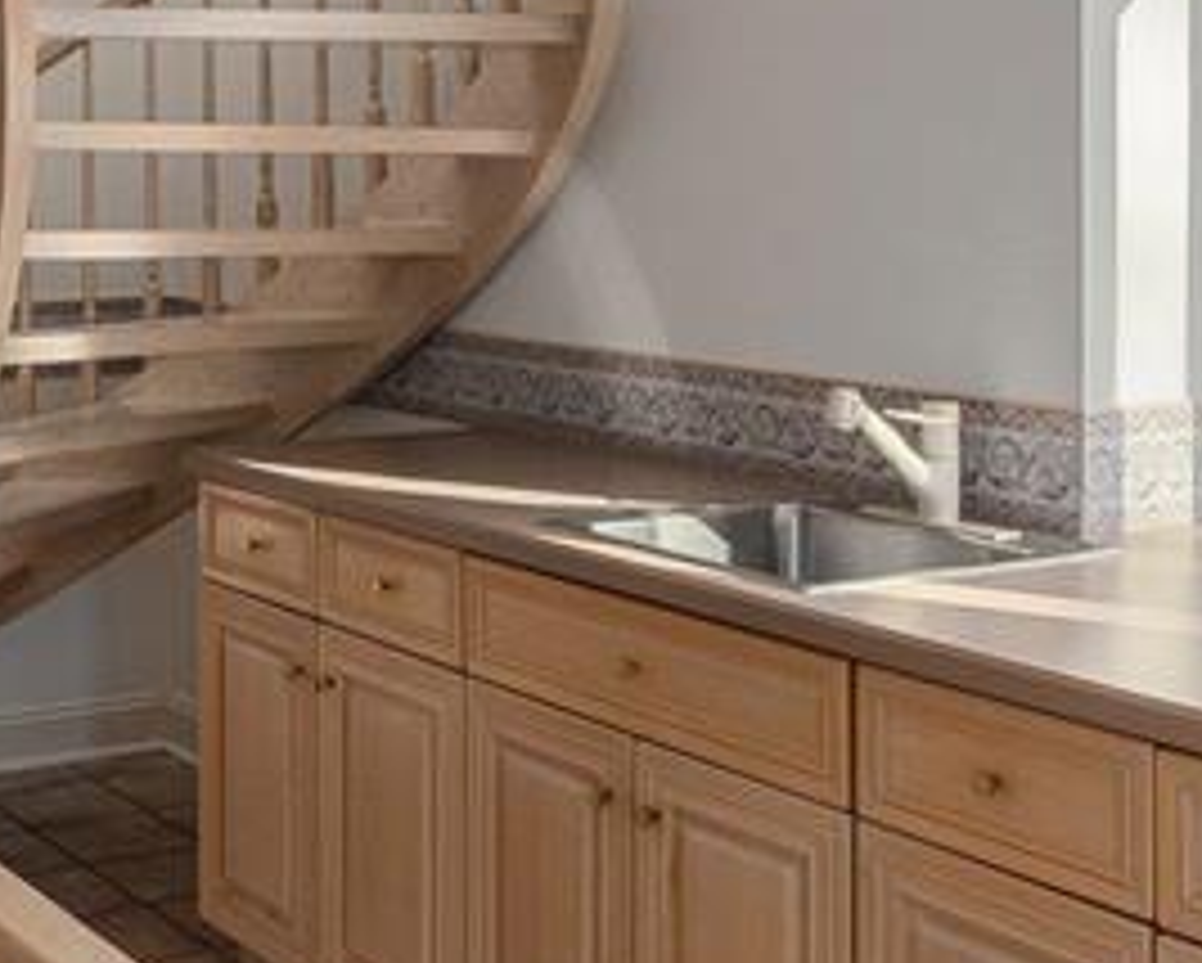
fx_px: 2172
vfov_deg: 24.8
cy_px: 272
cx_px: 306
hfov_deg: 30.4
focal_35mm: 61
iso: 320
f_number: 7.1
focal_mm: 16
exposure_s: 1/50
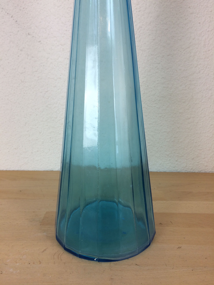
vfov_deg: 61.7
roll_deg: +0.6
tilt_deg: -15.6
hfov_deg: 48.2
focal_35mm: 29
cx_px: 107
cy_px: 142
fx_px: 239
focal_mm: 4.15
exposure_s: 1/33
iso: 32
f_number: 2.2
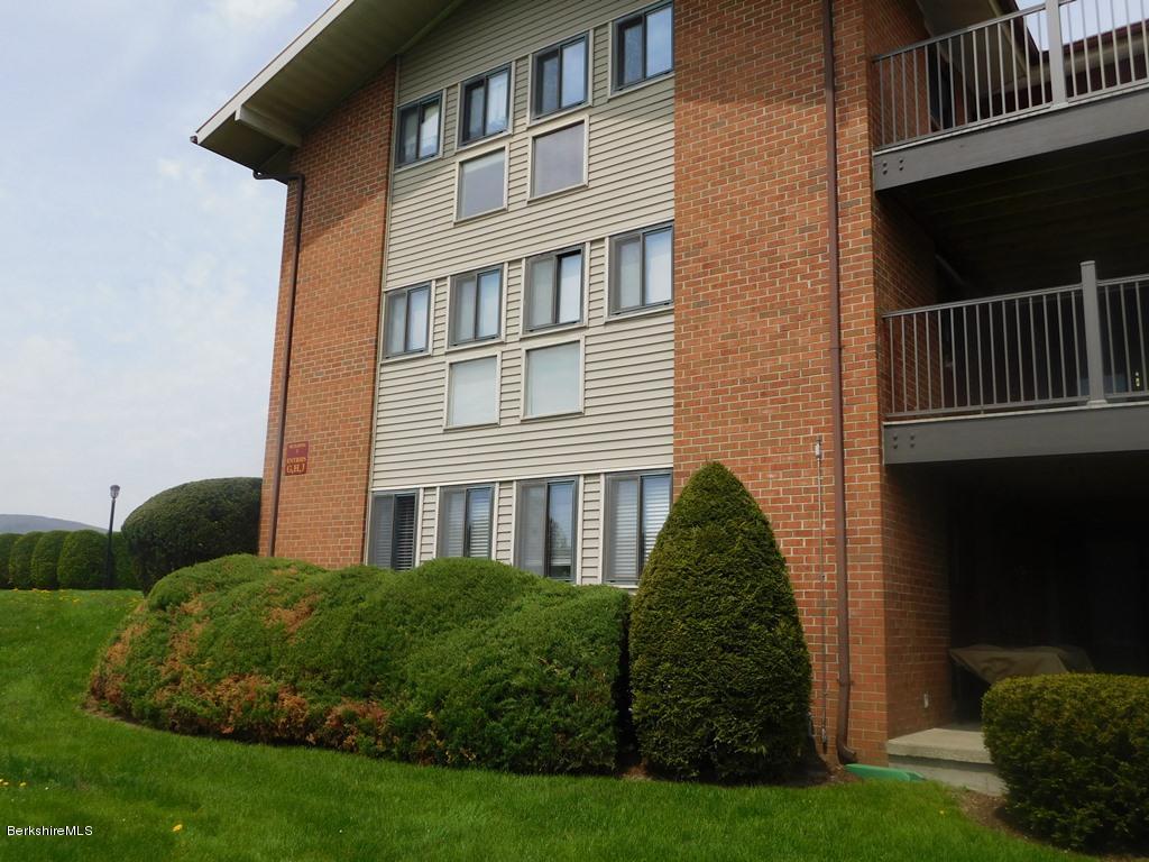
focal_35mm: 30
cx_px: 574
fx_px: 996
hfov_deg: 60.0
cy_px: 431
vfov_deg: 46.8
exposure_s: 1/500
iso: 125
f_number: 6.4
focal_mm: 5.3
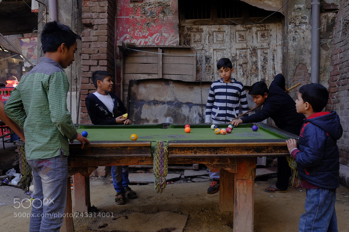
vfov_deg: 37.8
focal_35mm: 35
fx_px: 339
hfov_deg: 54.4
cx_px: 174
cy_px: 116
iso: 500
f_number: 5.6
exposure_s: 1/125
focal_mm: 23
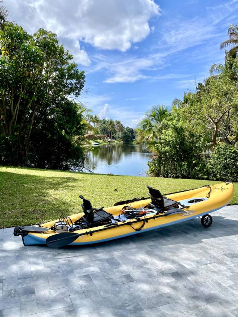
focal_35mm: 26
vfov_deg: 67.3
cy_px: 158
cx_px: 119
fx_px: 238
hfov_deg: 53.1
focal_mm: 4.2
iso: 32
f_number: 1.6
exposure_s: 1/4292
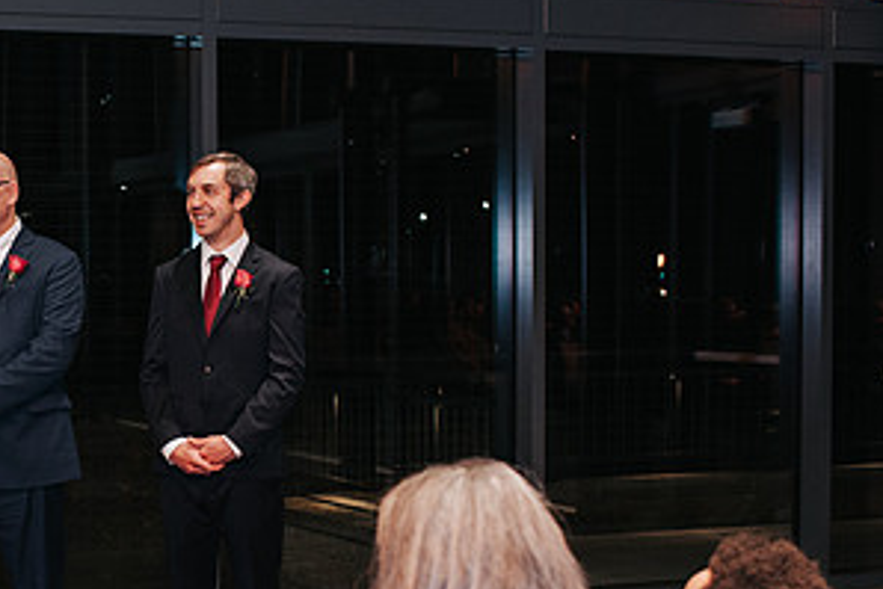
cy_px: 363
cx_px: 23
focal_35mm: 80
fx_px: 1963
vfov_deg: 17.1
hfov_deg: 24.3
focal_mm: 35
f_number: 2.8
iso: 1000
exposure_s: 1/200
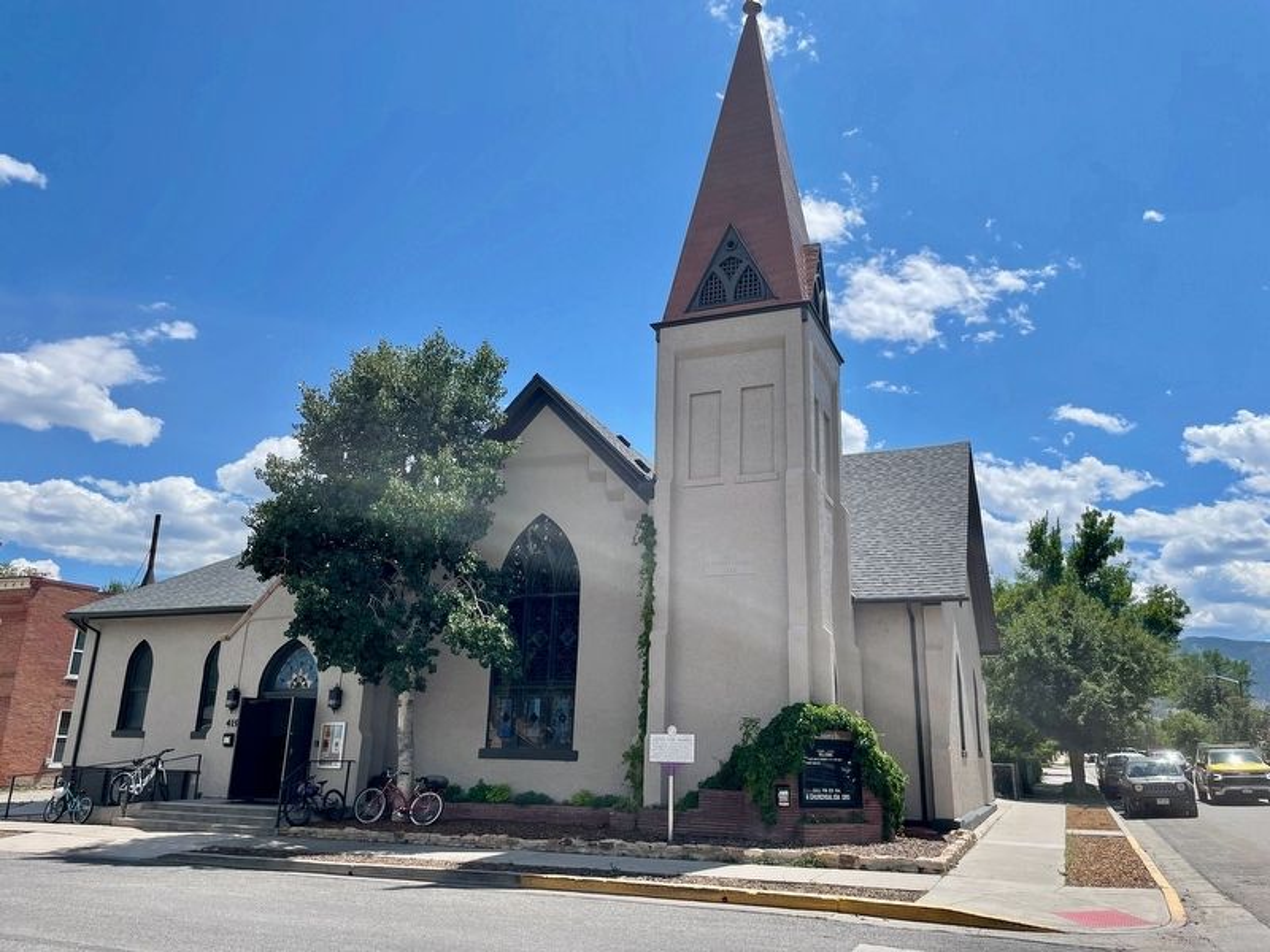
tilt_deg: +17.3
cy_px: 476
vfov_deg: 53.1
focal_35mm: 26
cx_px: 635
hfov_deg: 67.3
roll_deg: -1.4
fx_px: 954
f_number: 1.6
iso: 32
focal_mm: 4.2
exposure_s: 1/4000
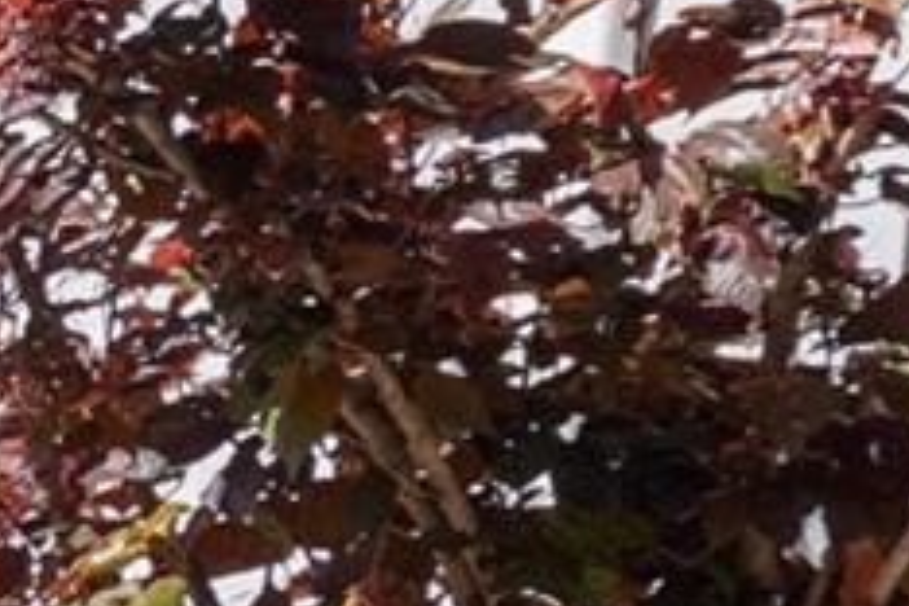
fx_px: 4141
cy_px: 769
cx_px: -1834
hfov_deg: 9.6
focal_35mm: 164
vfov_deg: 8.3
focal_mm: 16
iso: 100
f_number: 8
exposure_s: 1/125
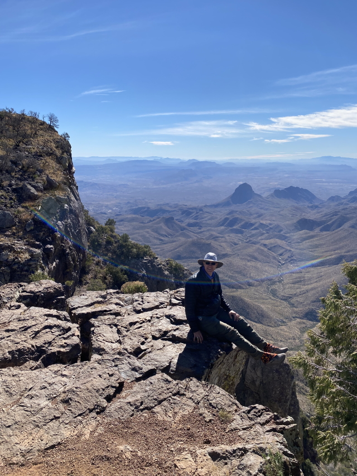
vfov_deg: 67.3
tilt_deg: -11.7
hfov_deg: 53.1
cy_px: 238
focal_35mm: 26
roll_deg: -0.2
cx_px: 178
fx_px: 357
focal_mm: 4.25
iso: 32
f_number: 1.8
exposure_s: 1/3731
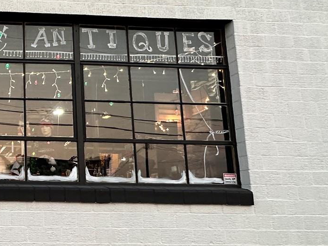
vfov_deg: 35.0
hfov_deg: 37.8
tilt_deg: +8.4
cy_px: 145
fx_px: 388
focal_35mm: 41
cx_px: -36
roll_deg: -1.0
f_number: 2.2
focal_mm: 2.22
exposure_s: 1/60
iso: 200
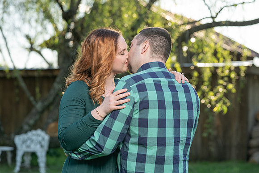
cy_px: 80
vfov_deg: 11.8
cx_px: 146
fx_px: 836
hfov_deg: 17.6
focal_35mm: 116
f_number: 4
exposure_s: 1/250
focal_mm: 103
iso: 100
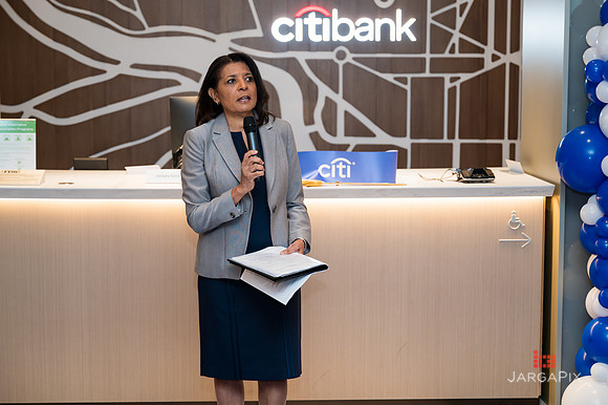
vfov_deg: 21.4
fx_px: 1071
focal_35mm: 63
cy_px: 193
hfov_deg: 31.7
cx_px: 306
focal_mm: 60
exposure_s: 1/160
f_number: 3.2
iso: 400
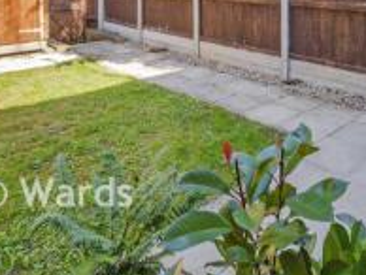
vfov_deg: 37.5
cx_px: 272
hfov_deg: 53.0
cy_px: -12
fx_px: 349
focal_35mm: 33
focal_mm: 14
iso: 110
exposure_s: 1/50
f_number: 8
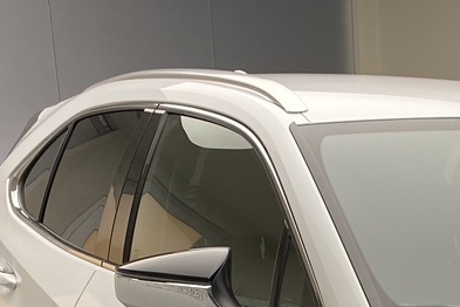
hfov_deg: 17.4
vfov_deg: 11.4
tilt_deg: -17.2
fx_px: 1405
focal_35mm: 110
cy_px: 591
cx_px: 612
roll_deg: +0.6
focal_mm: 4.25
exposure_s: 1/100
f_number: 1.8
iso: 80
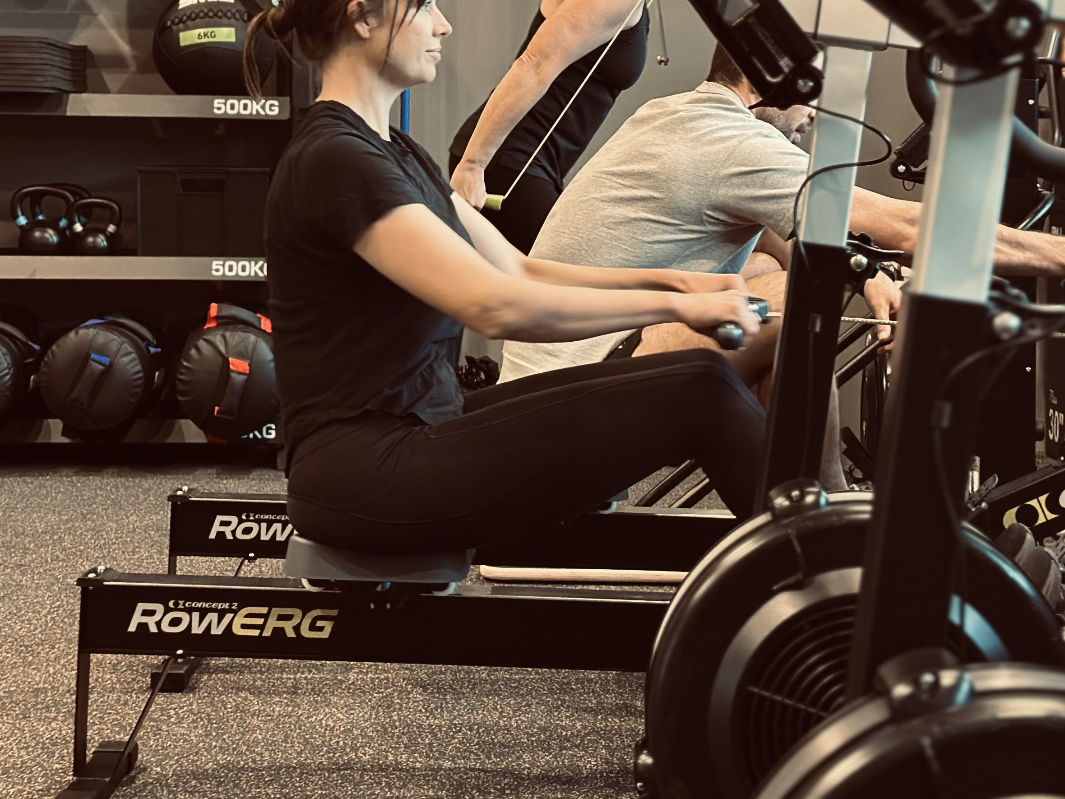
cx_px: 649
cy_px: 157
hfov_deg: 23.8
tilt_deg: +0.5
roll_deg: +0.9
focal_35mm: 82
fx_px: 2523
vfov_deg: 17.8
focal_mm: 6.86
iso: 200
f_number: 1.78
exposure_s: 1/50
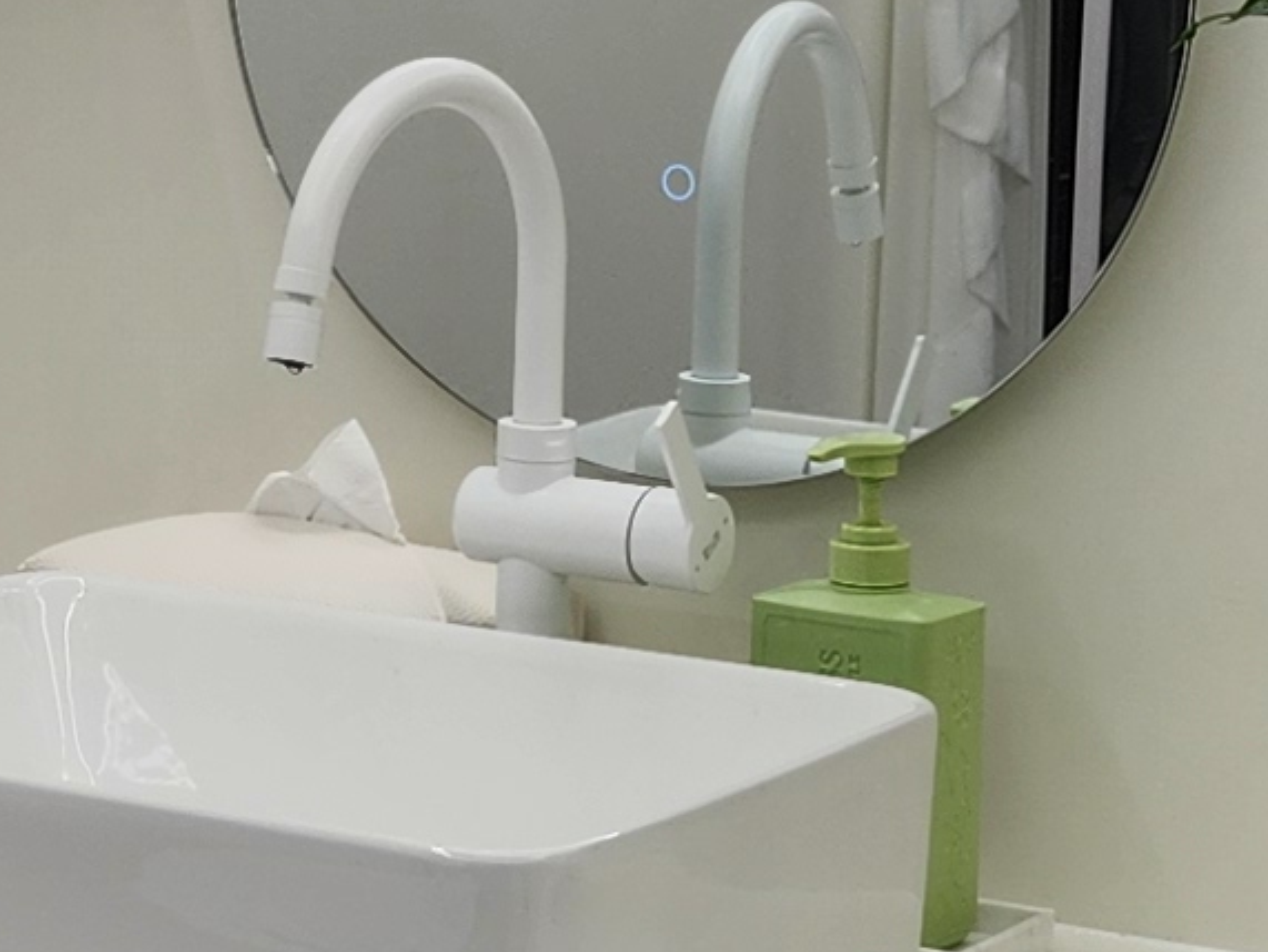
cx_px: -36
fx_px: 5901
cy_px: 253
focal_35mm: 161
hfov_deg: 12.1
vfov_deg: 9.2
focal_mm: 5.4
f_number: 1.8
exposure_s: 1/122
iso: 20
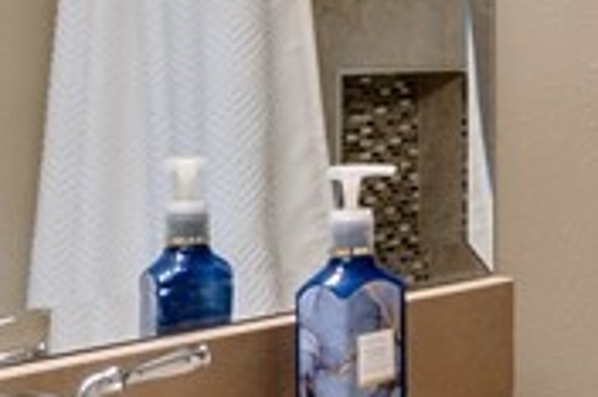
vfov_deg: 13.3
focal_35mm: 102
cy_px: 61
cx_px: 1288
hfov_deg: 15.1
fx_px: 1694
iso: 200
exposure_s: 1/8
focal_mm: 11
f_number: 8
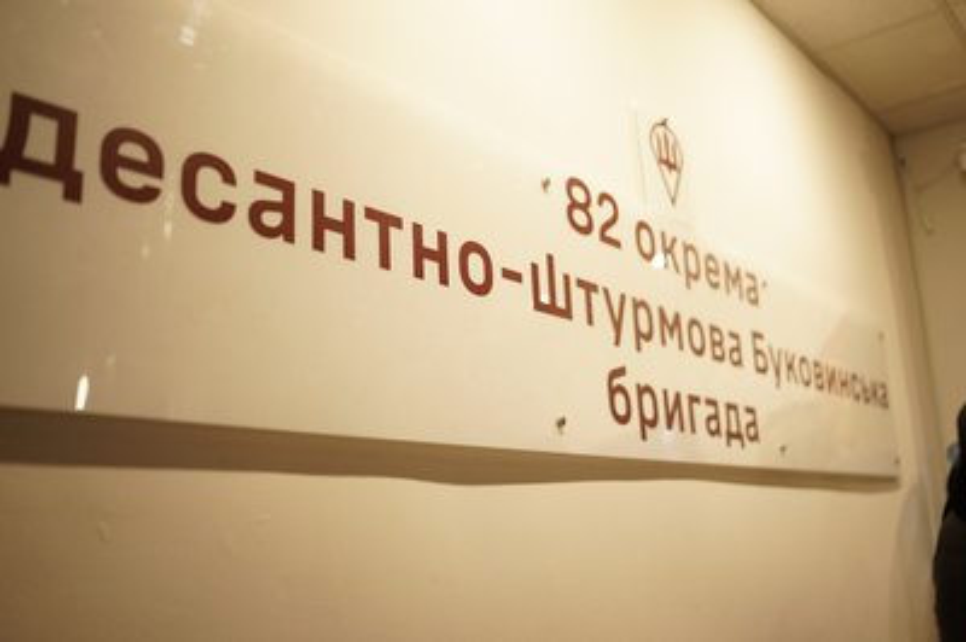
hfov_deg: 54.5
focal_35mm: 35
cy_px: 321
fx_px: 938
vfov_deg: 37.8
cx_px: 483
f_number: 1.4
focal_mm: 35
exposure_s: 1/640
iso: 1600
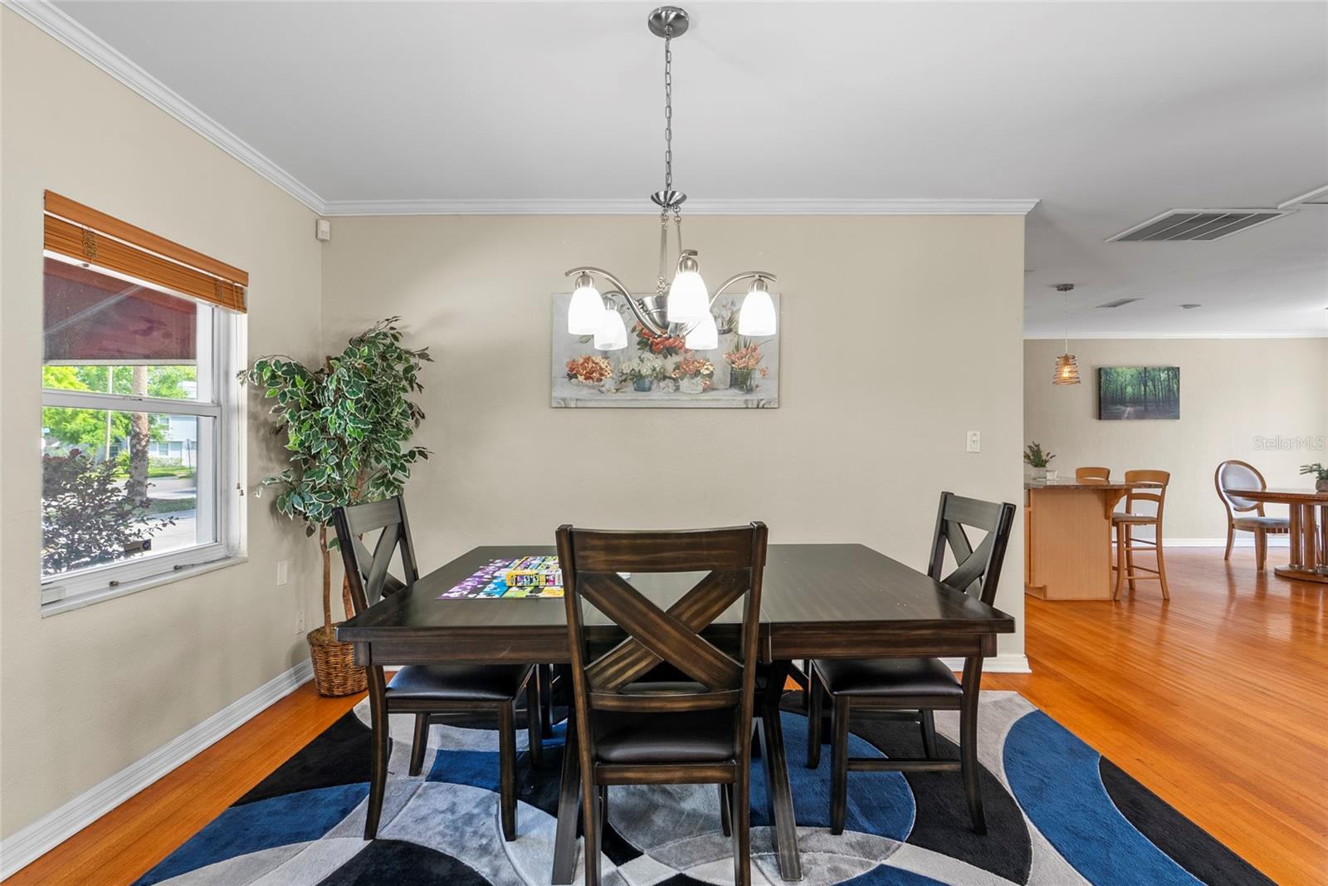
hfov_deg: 93.3
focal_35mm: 17
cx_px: 664
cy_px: 443
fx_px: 627
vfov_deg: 70.5
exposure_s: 1/1.25
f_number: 8
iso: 640
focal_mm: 17
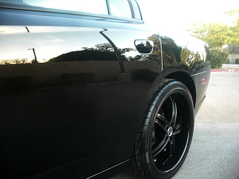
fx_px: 249
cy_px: 90
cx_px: 120
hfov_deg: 51.4
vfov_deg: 39.7
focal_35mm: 36
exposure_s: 1/80
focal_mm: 6.3
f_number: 2.8
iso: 200
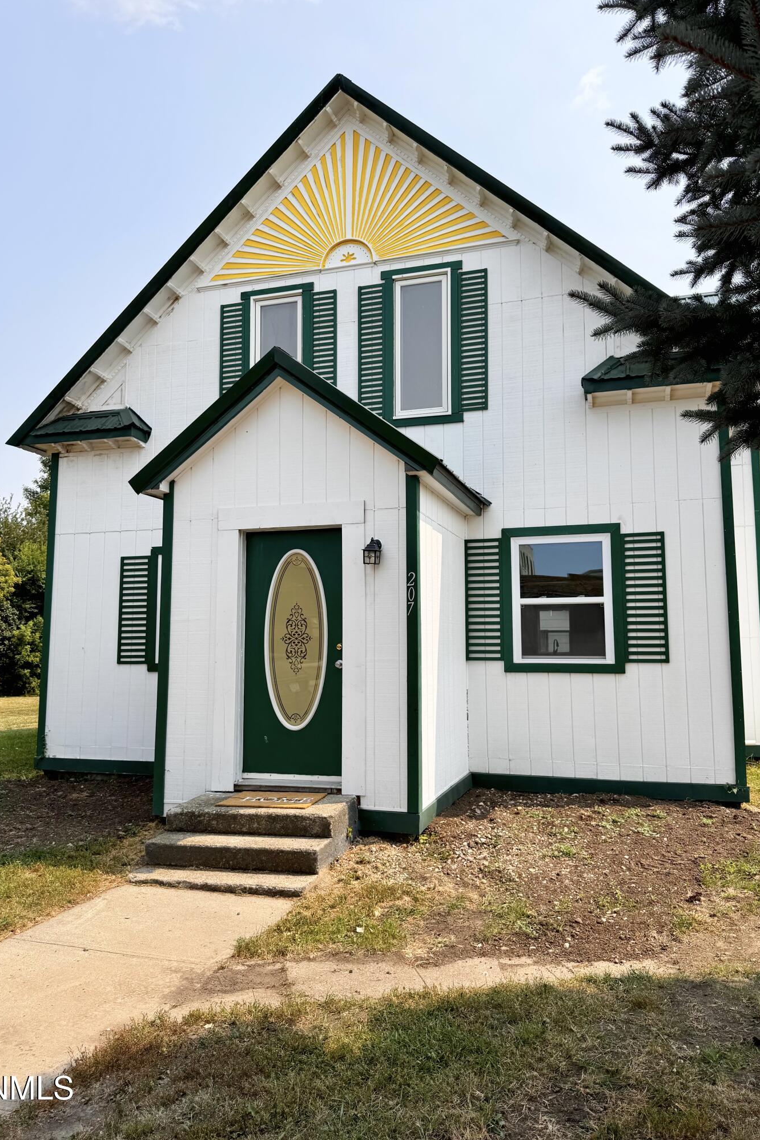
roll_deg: +0.9
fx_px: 792
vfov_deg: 71.5
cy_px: 570
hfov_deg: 51.3
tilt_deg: +6.1
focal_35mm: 25
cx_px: 386
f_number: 1.78
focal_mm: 6.76
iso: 80
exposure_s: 1/4950
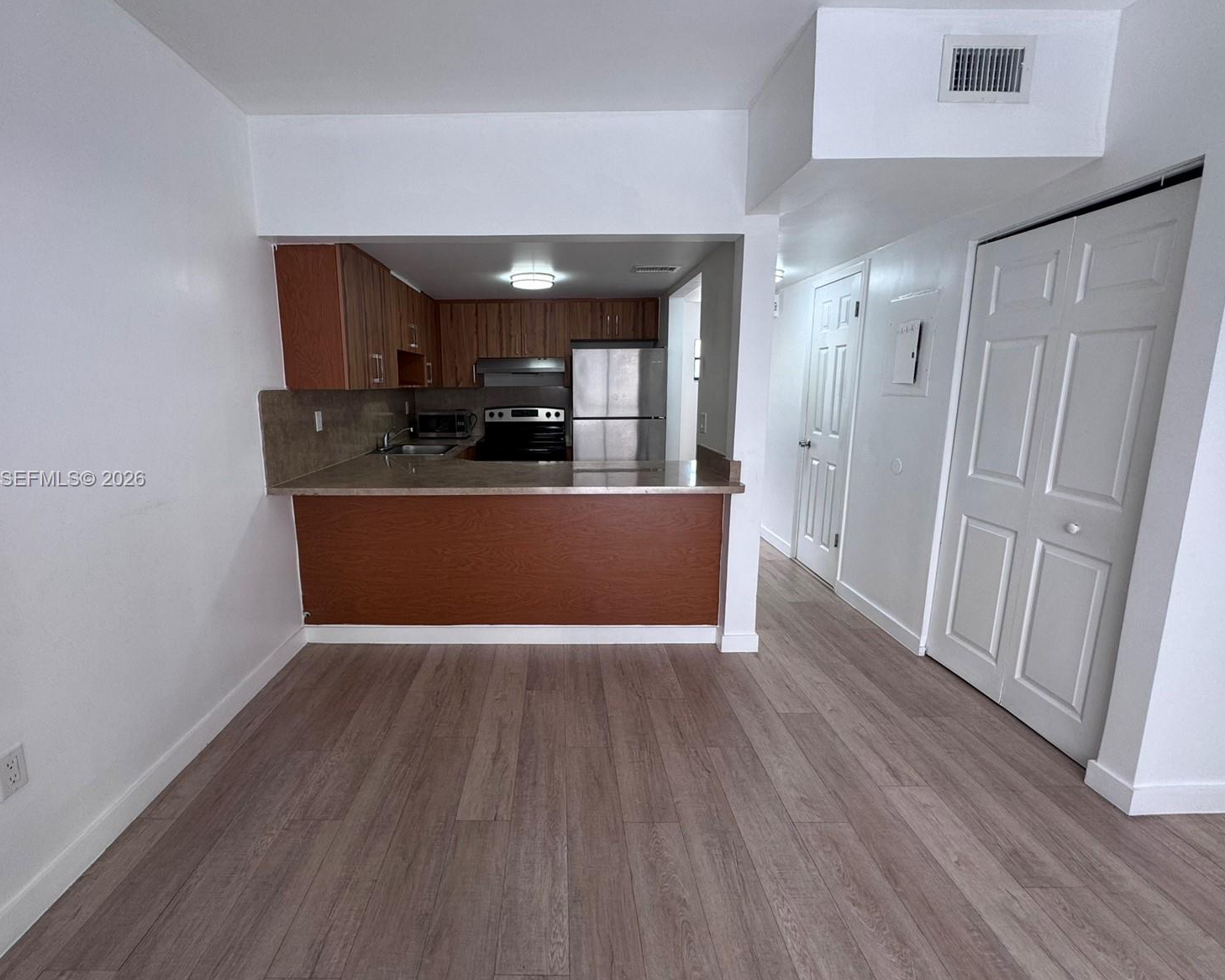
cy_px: 480
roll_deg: +0.2
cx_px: 555
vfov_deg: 84.0
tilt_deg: -10.3
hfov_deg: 96.5
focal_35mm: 15
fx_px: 544
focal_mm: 2.22
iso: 100
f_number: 2.2
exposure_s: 1/99
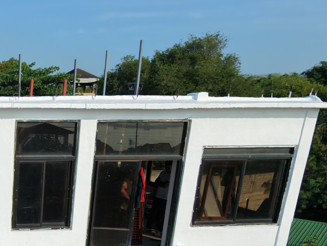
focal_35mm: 42
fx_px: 397
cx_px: -52
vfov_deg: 32.2
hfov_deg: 36.2
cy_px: 232
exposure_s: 1/1000
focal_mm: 3.05
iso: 100
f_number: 2.2
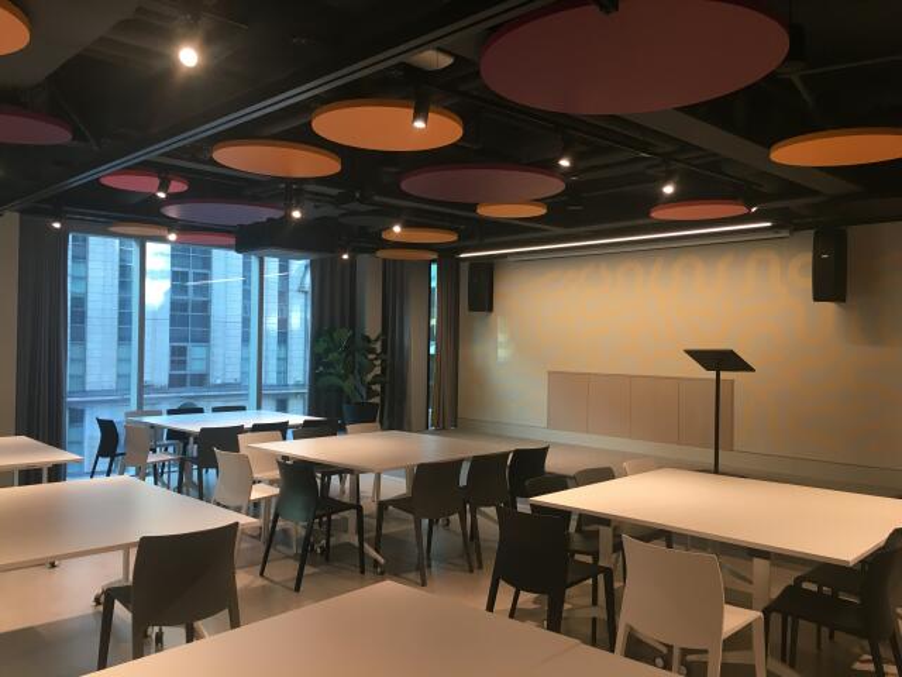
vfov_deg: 48.2
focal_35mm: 29
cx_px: 451
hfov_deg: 61.7
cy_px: 338
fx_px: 756
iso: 40
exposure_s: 1/33
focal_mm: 4.15
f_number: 2.2
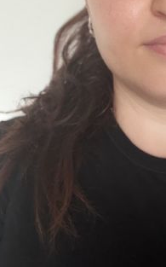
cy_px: 33
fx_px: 443
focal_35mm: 61
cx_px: 171
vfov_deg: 32.1
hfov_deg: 20.5
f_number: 1.9
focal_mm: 2.71
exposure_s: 1/49
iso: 320
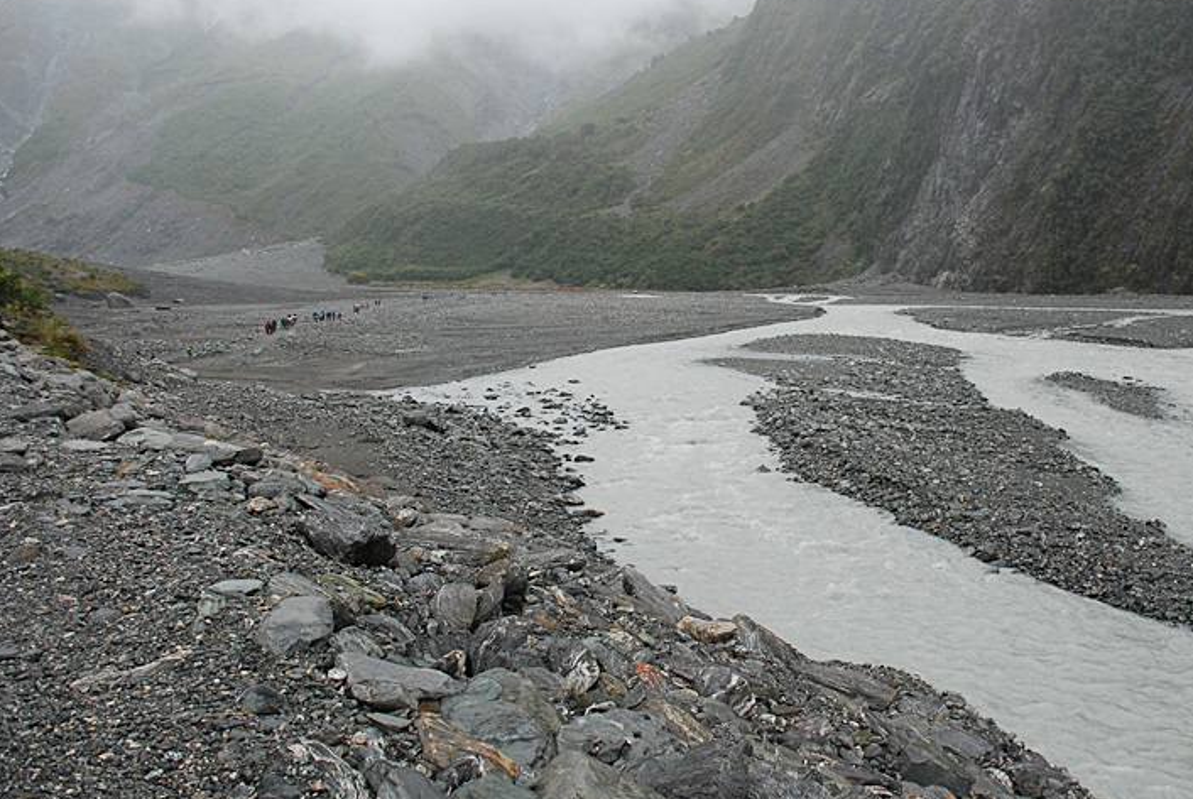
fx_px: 1128
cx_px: 664
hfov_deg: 55.6
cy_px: 373
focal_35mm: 34
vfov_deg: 39.0
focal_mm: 20
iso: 400
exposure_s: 1/800
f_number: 5.6
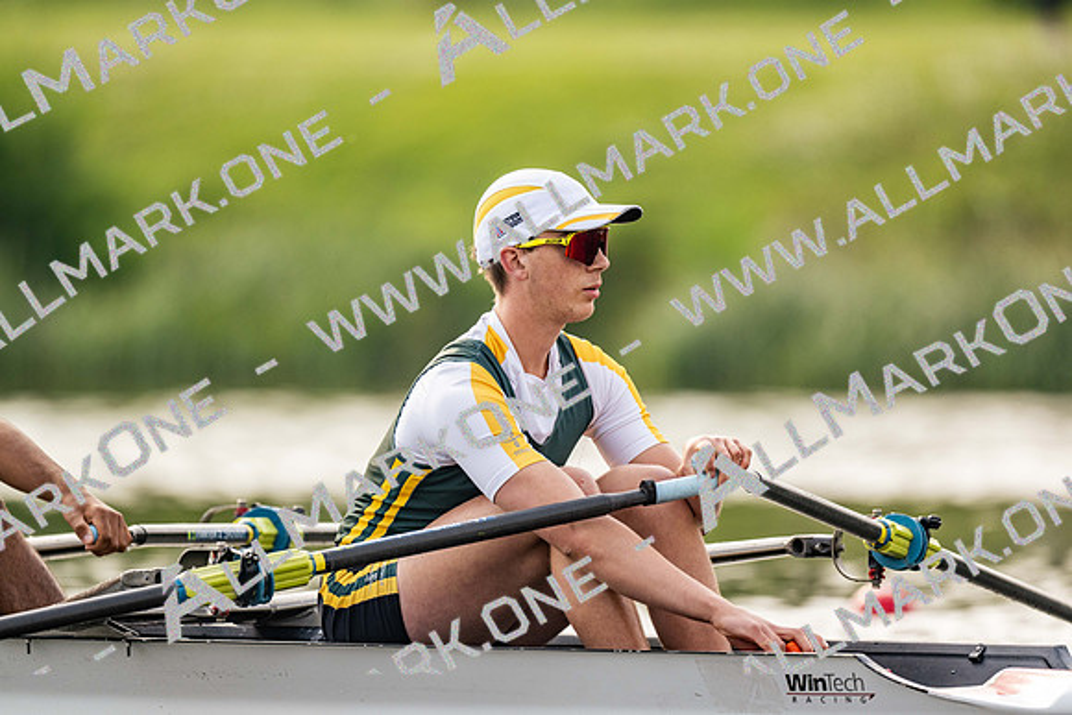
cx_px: 536
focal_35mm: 600
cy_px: 358
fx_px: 17870
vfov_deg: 2.3
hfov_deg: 3.4
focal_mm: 600
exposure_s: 1/2500
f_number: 4
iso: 560
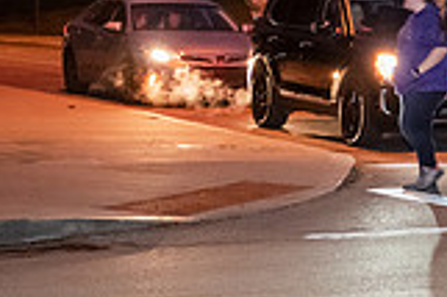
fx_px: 2146
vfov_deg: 7.9
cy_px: 21
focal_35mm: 173
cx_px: 783
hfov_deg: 11.1
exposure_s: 1/60
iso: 6400
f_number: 4.5
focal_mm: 48
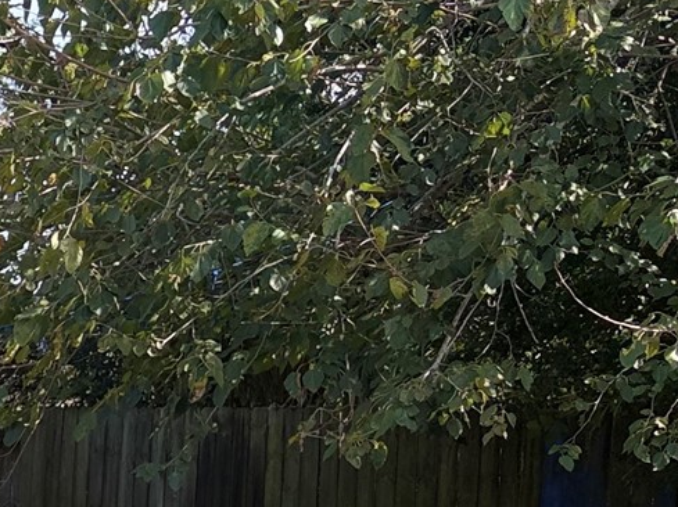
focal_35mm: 109
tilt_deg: -6.9
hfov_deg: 14.6
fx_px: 2133
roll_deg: -1.0
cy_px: 729
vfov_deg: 12.9
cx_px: -720
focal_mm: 5.96
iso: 50
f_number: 1.6
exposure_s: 1/1420
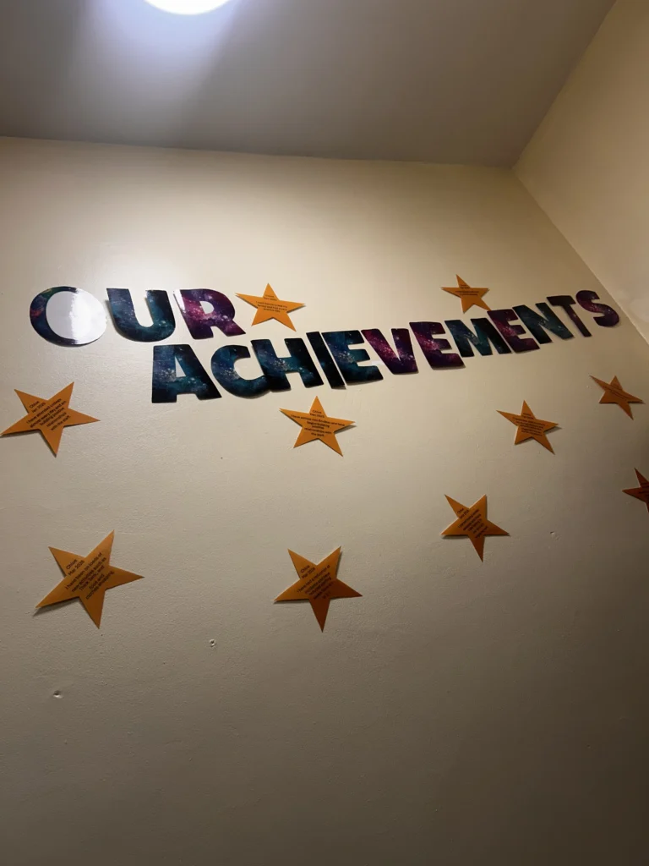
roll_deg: +26.2
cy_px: 433
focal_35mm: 26
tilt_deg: +24.9
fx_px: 650
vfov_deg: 67.3
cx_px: 324
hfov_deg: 53.1
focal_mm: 5.7
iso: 80
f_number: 1.5
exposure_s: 1/100
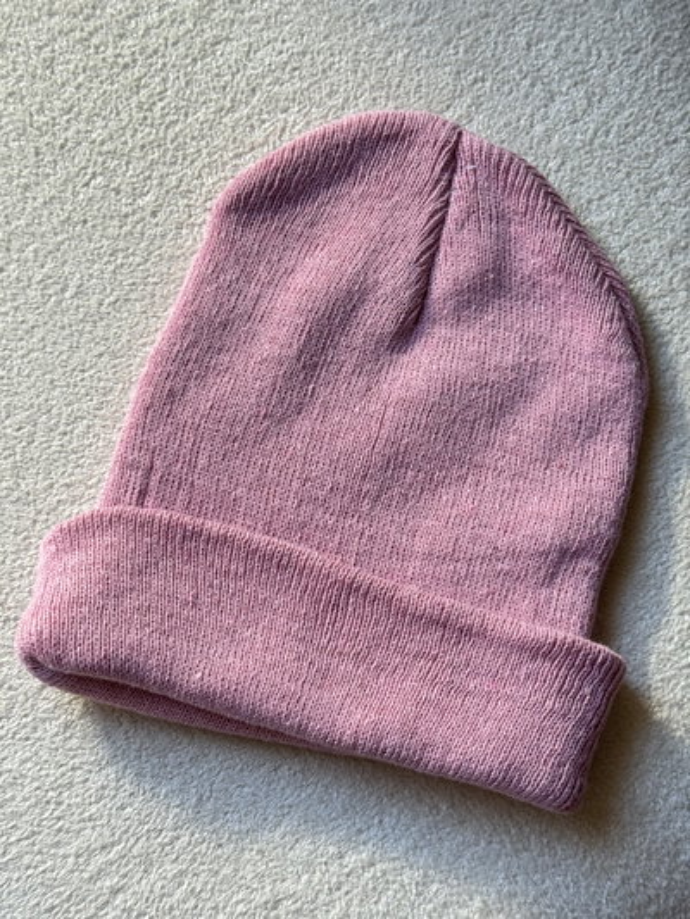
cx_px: 345
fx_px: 1275
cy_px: 460
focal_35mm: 48
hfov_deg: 30.3
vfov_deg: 39.6
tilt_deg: -74.2
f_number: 1.78
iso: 100
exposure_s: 1/89
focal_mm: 6.76
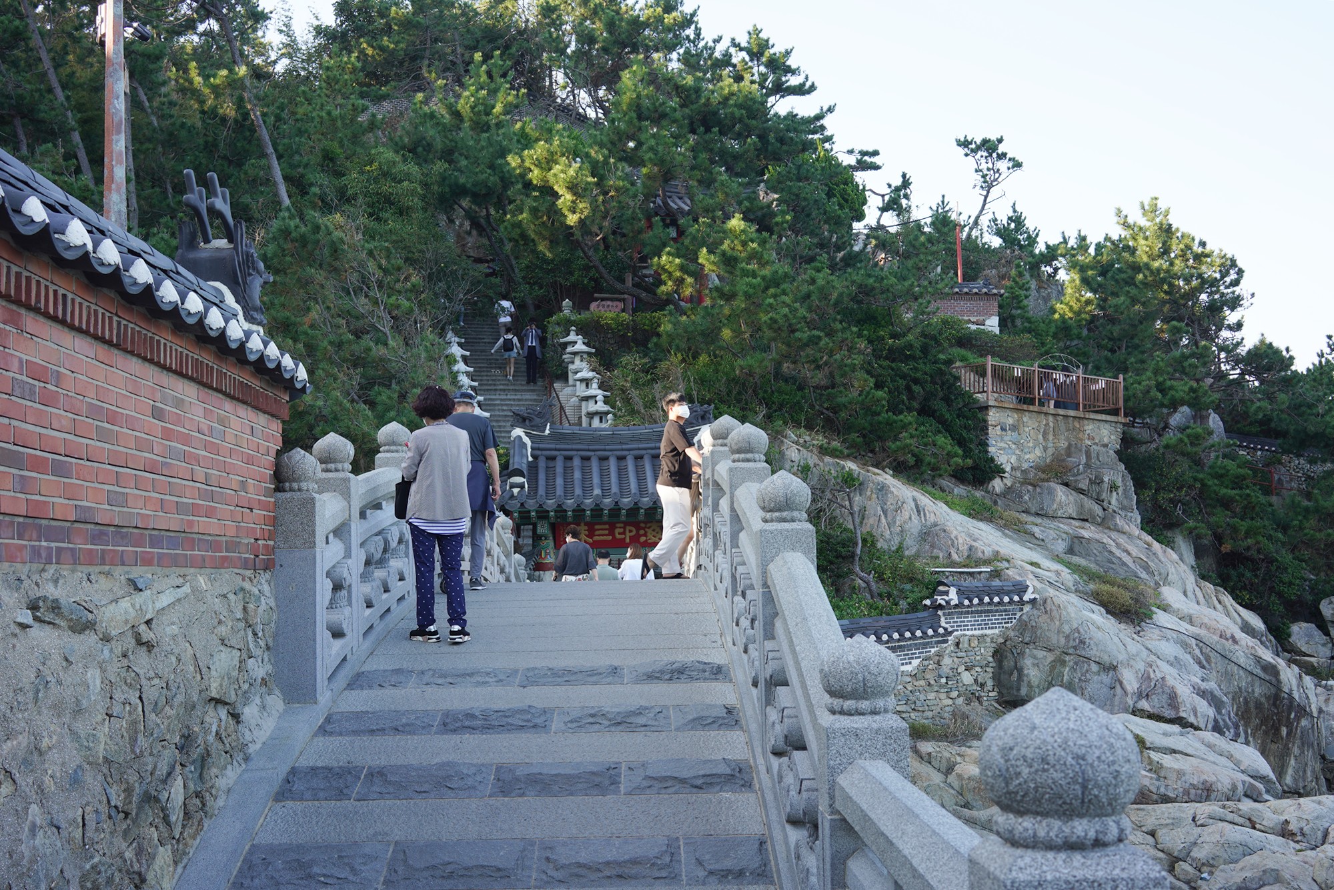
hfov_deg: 54.4
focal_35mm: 35
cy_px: 445
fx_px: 1297
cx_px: 667
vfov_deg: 37.9
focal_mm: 35
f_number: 6.3
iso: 160
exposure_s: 1/100
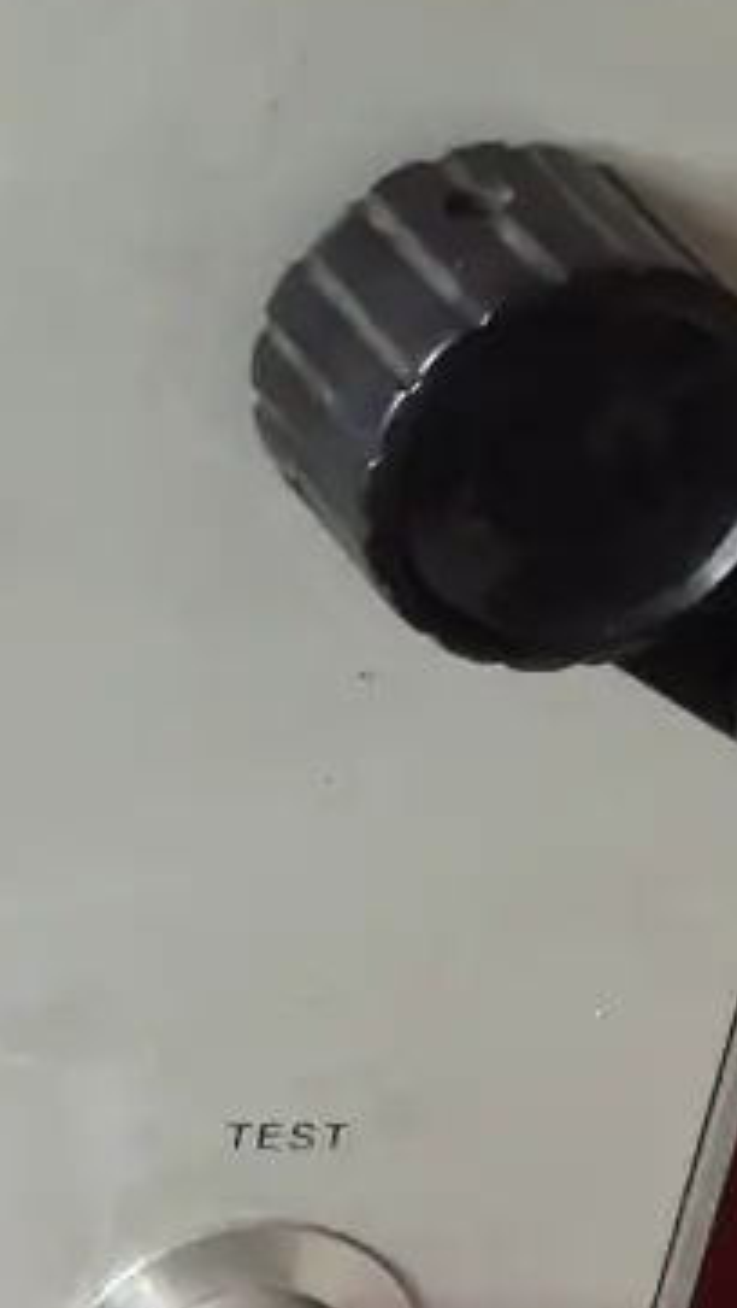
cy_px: 719
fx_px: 3643
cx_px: -661
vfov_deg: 20.3
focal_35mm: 105
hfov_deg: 10.7
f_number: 2.4
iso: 50
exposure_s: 1/30
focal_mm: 4.28
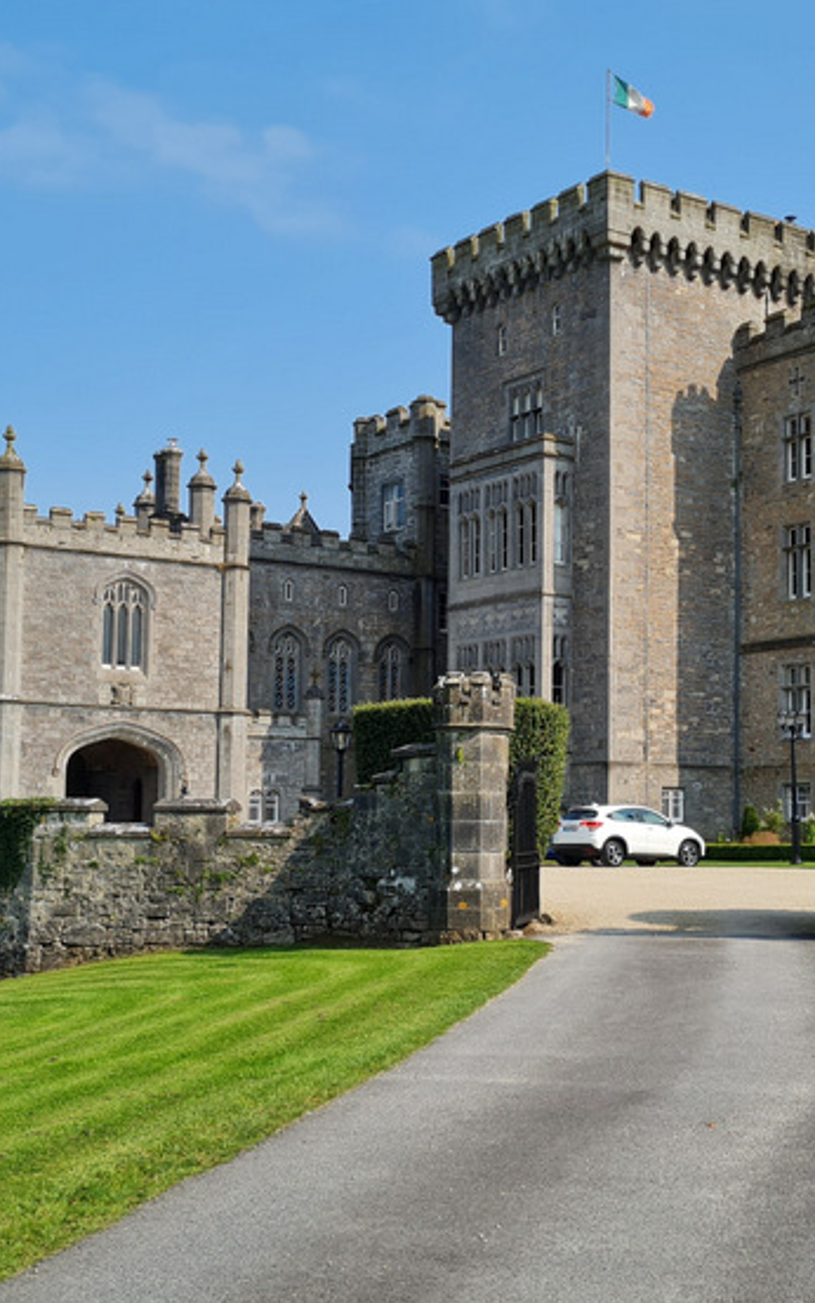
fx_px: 1811
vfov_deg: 39.5
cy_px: 688
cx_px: 511
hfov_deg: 25.3
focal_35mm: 51
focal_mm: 5.4
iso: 50
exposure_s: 1/2792
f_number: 1.8
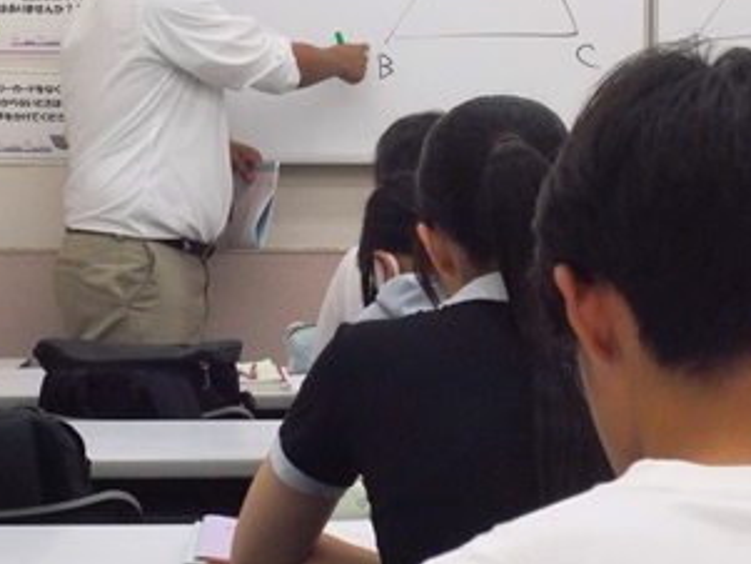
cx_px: 399
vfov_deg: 11.6
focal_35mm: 128
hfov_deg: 15.4
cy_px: 167
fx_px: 2778
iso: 800
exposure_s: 1/125
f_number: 6.3
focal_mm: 15.4
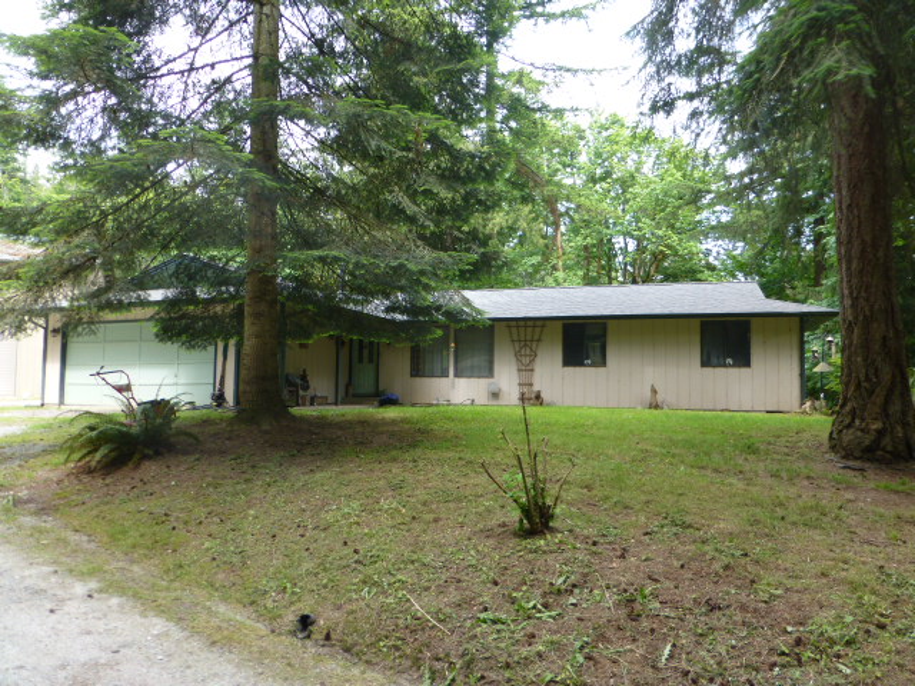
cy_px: 343
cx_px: 458
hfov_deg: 71.6
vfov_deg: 56.8
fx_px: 634
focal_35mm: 24
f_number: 3.3
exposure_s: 1/125
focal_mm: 4.3
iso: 100
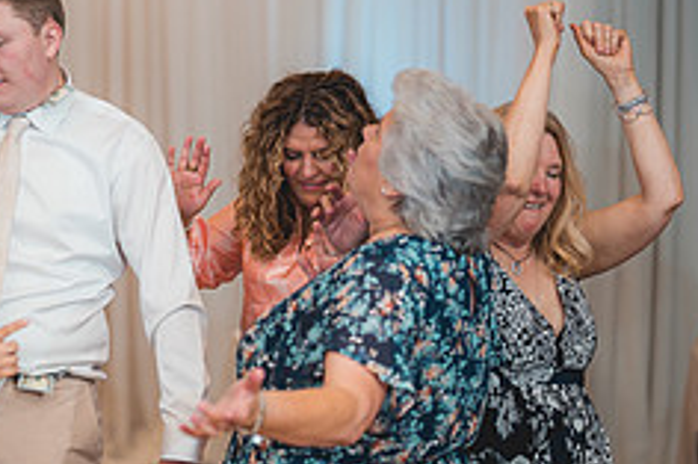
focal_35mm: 123
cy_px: 223
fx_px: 2383
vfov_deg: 11.1
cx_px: 174
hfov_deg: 16.6
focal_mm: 50
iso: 80
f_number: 1.2
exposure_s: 1/250
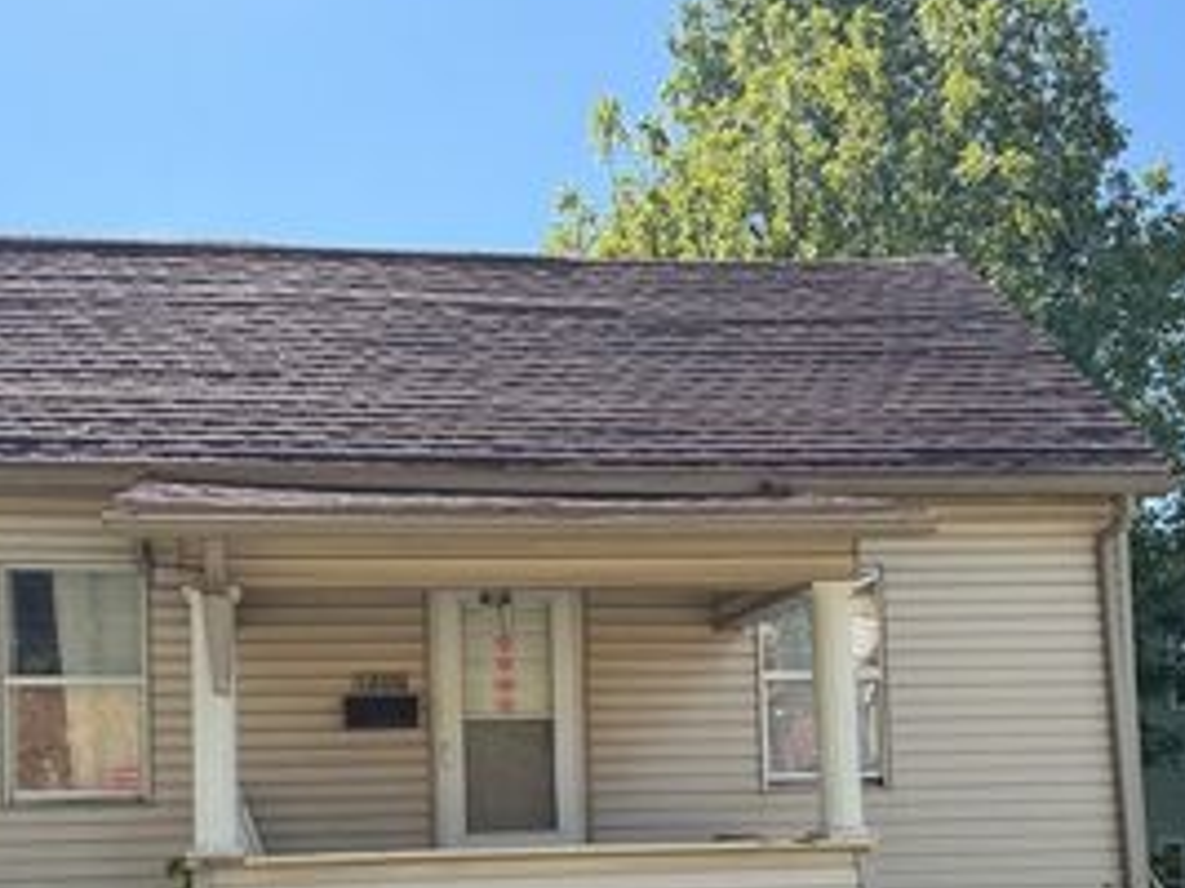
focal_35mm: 45
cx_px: 502
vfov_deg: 31.0
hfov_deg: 42.0
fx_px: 1540
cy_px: 761
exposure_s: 1/2169
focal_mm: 6.76
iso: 100
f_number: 1.78
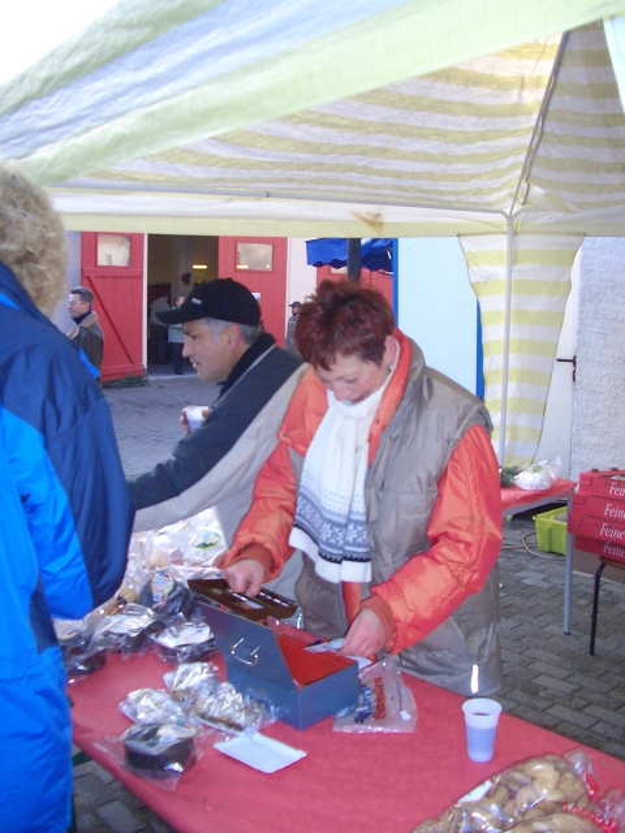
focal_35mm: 35
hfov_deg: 40.7
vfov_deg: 52.6
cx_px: 312
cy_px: 416
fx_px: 843
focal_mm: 5.8
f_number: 2.6
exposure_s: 1/500
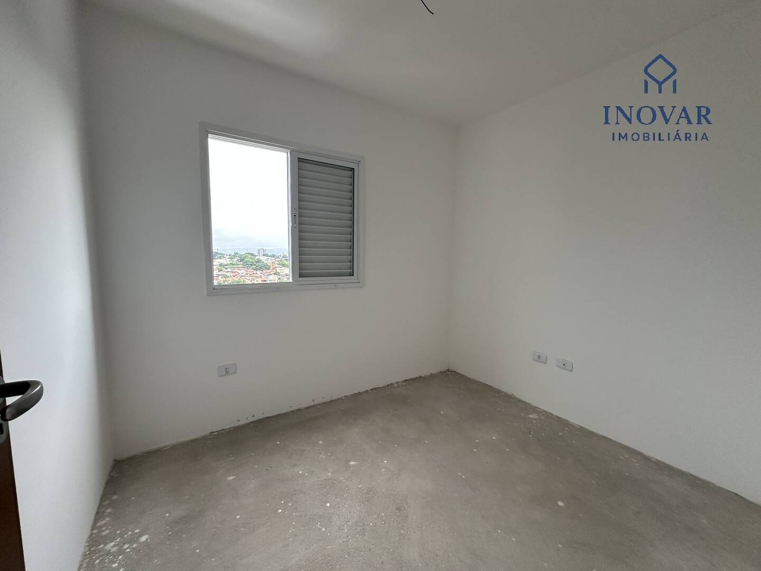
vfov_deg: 85.7
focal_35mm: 14
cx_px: 380
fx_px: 308
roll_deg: -0.7
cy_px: 286
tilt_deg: -6.4
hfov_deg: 102.1
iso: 160
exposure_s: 1/99
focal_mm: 2.22
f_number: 2.2
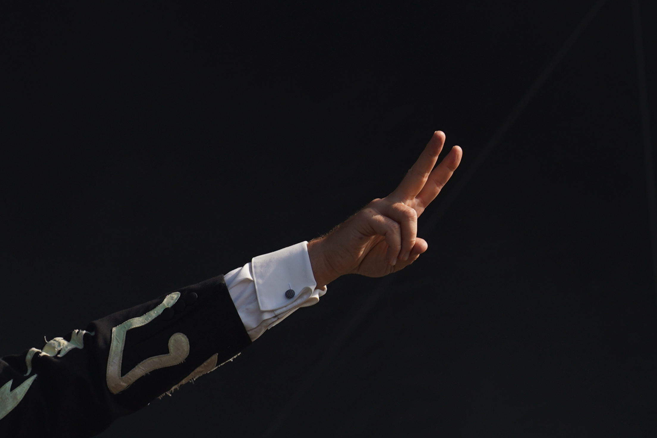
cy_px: 259
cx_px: -130
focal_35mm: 285
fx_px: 5201
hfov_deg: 7.2
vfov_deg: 4.8
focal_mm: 105
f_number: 6.3
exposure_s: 1/320
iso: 100
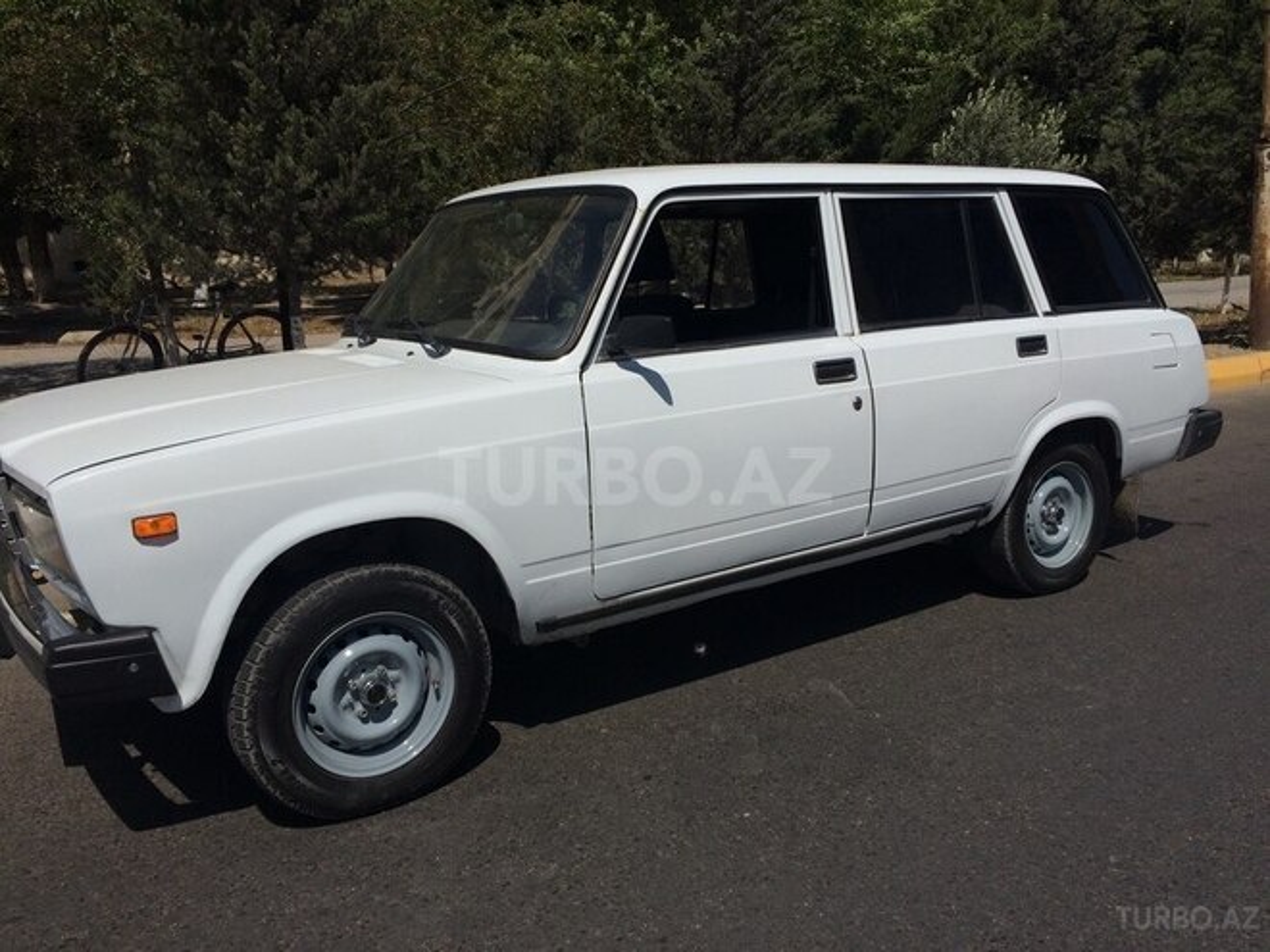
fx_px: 1064
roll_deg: +1.3
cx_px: 635
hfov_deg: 61.7
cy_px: 476
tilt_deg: -12.0
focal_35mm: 29
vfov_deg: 48.2
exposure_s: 1/5882
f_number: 2.2
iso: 32
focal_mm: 4.15
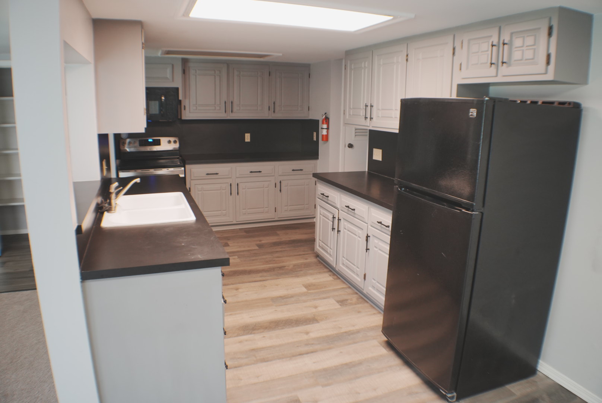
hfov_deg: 58.7
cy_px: 202
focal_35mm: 32
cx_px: 301
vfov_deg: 41.2
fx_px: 535
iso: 1000
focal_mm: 32
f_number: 4.5
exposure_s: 1/50
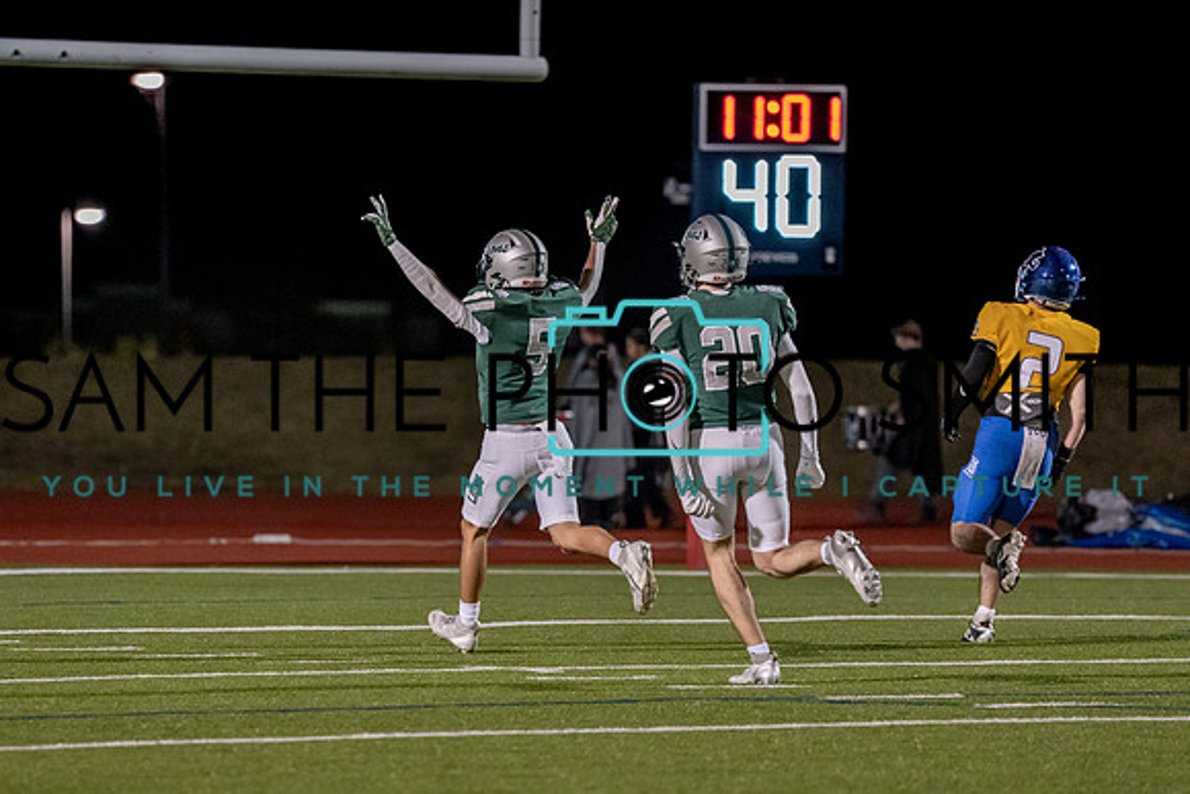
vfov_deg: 4.8
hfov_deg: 7.1
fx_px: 9557
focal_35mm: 289
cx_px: 490
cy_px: 425
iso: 4000
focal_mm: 200
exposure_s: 1/1000
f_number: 2.8
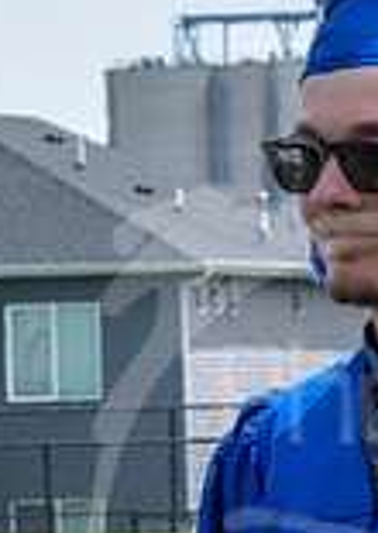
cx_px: -238
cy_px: 292
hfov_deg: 2.4
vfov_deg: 3.4
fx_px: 8921
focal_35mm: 591
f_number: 13
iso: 200
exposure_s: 1/250
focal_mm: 70
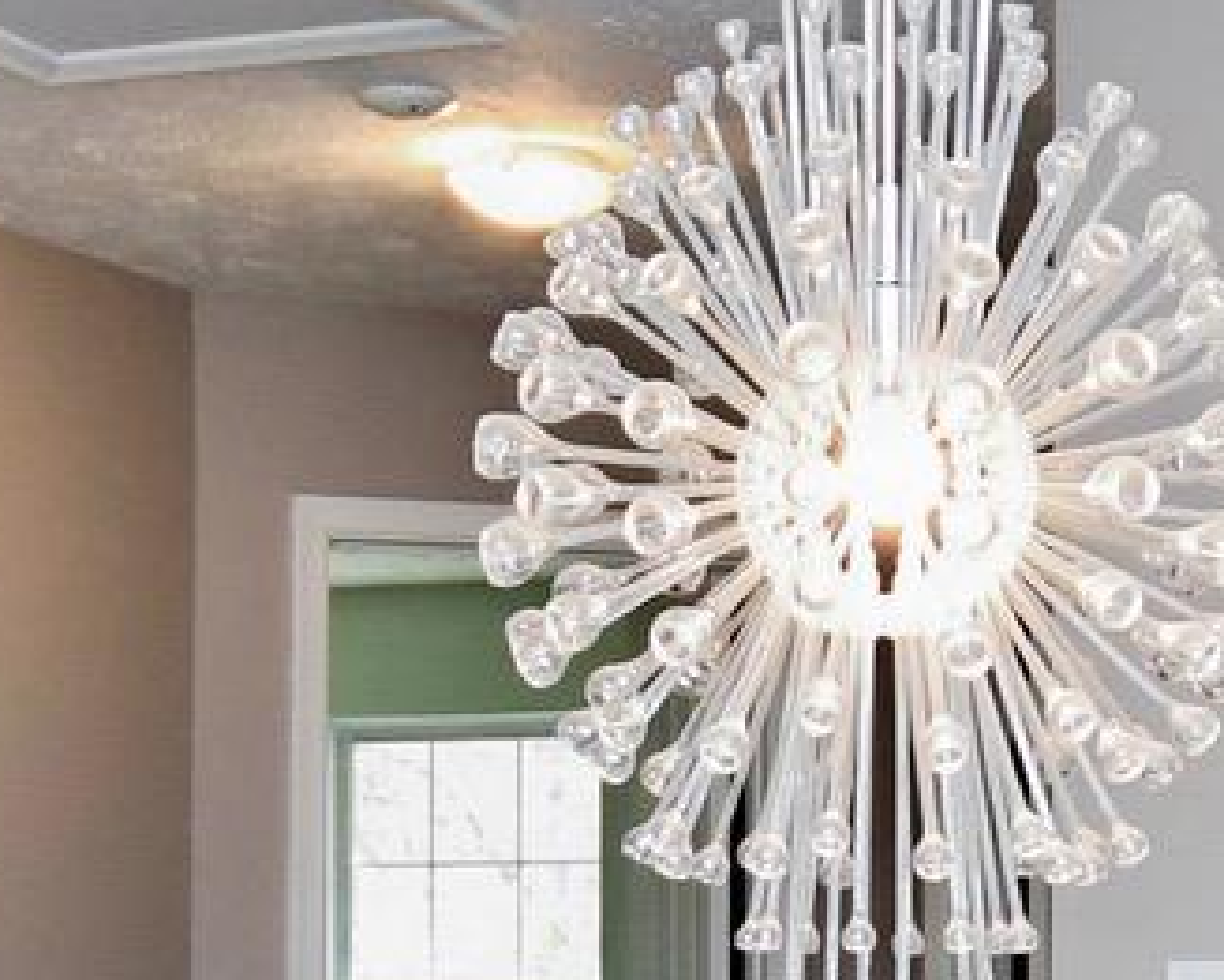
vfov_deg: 15.0
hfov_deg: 20.3
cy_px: 1528
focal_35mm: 94
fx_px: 3407
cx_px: 842
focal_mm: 11
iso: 800
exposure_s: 1/160
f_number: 3.5
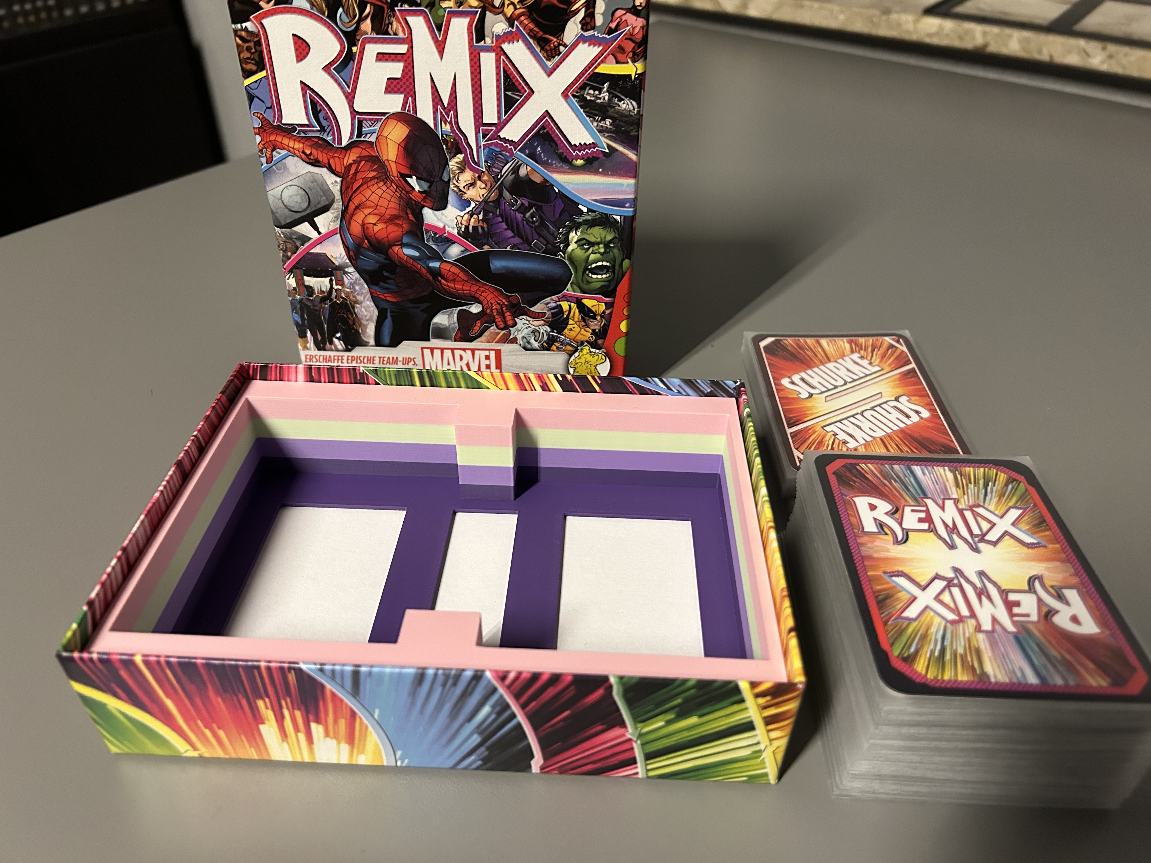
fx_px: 865
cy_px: 432
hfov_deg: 67.3
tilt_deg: -37.6
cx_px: 576
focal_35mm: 26
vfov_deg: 53.1
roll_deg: -0.5
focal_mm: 5.7
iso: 500
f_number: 1.5
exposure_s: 1/50
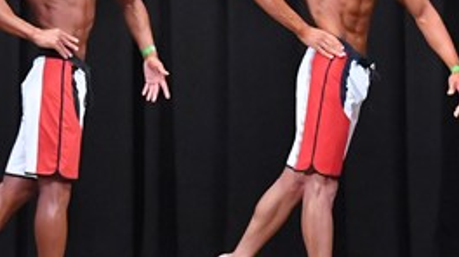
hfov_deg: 5.2
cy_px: 73
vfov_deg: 2.9
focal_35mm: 415
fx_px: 5047
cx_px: 199
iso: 8000
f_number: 5.6
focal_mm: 90
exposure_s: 1/400
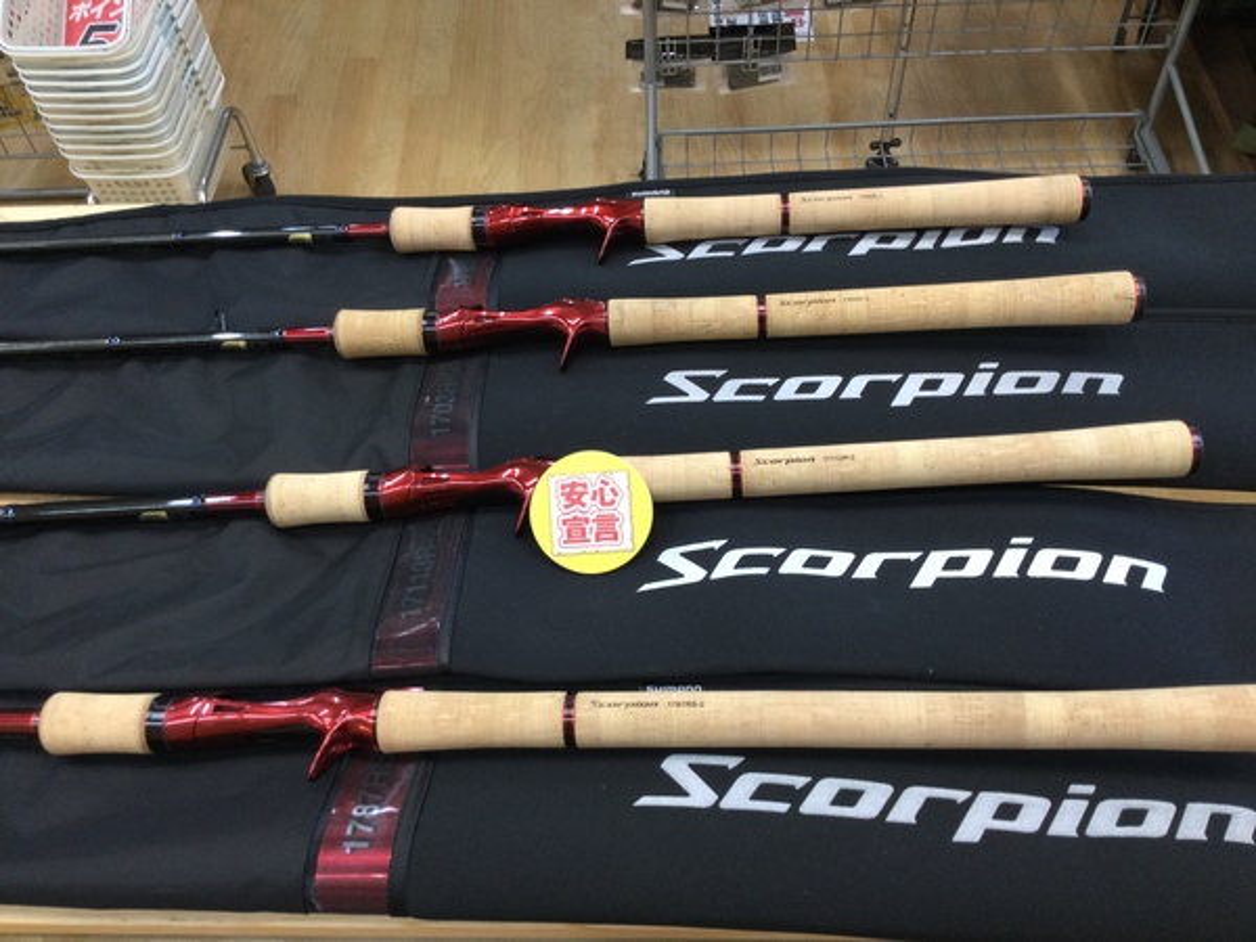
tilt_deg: -54.6
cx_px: 628
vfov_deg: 45.4
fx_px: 1125
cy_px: 471
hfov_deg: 58.4
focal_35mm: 31
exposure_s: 1/30
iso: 50
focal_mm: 3.3
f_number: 2.4
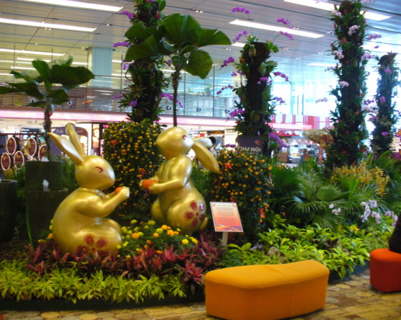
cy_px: 161
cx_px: 191
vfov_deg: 38.2
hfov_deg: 46.9
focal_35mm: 39
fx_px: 463
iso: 200
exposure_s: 1/25
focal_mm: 6.1
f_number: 2.8
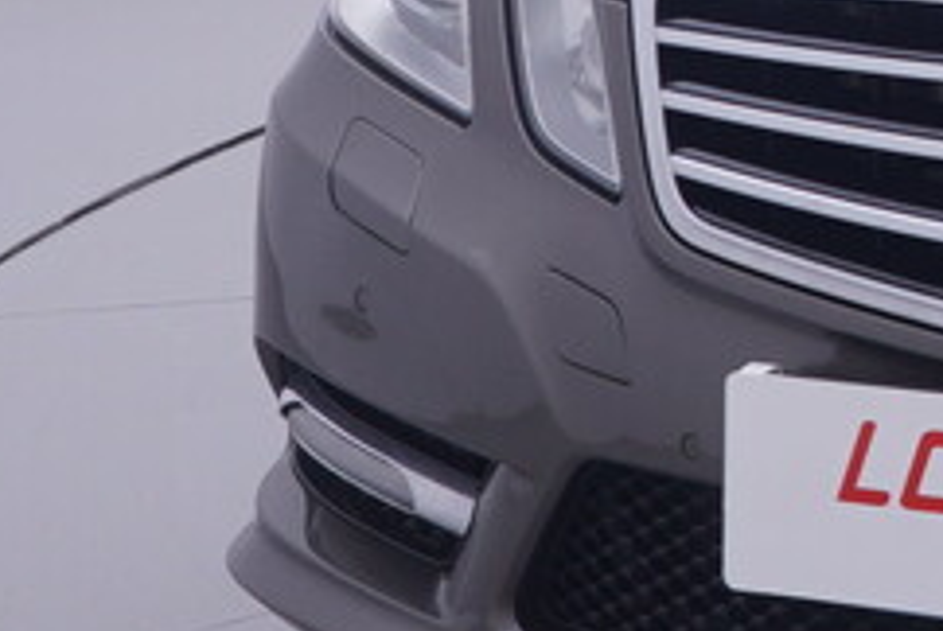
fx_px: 3514
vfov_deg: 9.7
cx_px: 2155
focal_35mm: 134
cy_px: -534
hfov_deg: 12.5
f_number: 5
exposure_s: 1/80
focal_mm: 15
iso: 200
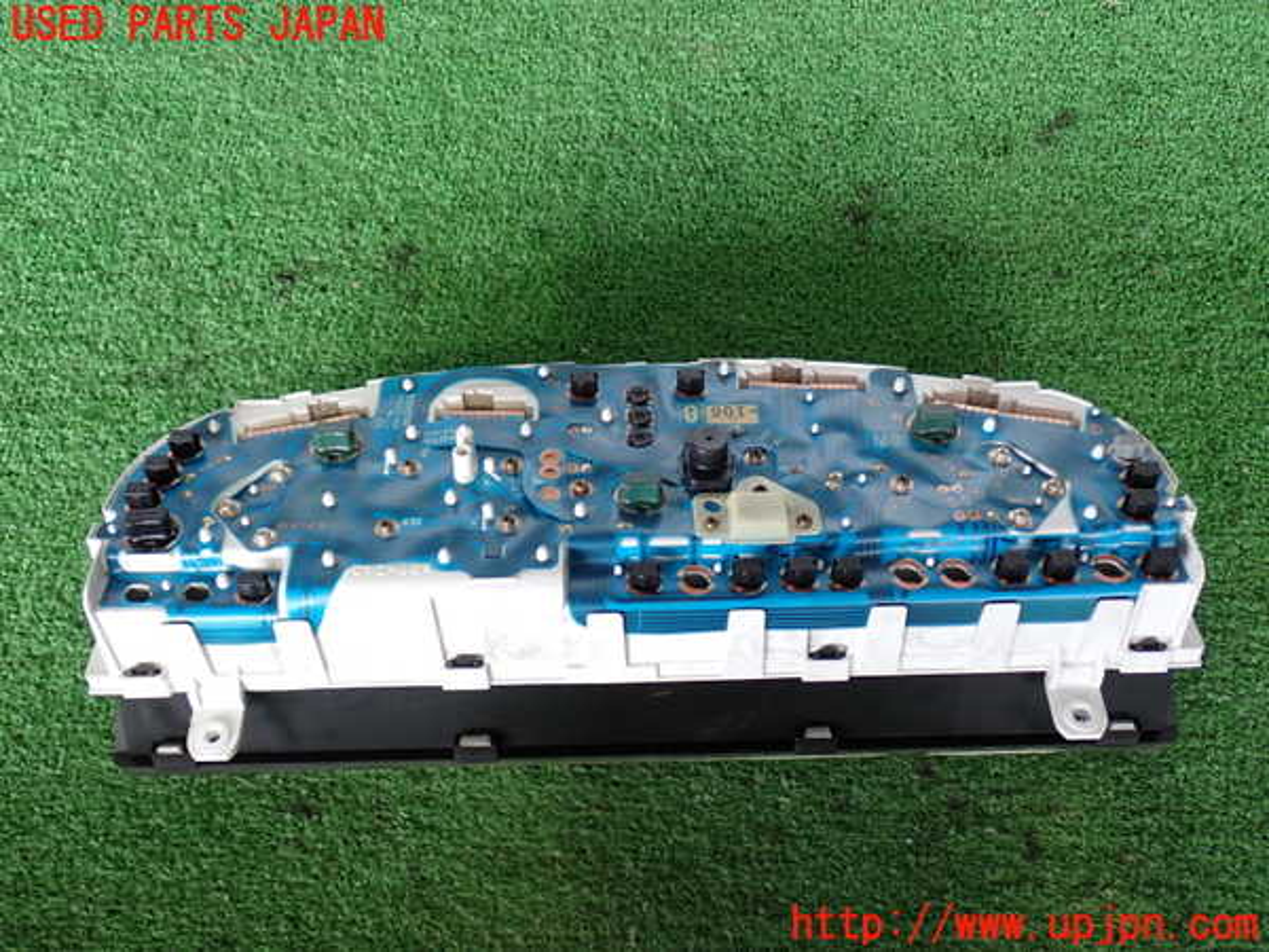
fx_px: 1320
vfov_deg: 39.7
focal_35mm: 36
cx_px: 634
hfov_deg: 51.4
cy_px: 476
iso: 200
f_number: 2.5
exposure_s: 1/50
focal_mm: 6.37
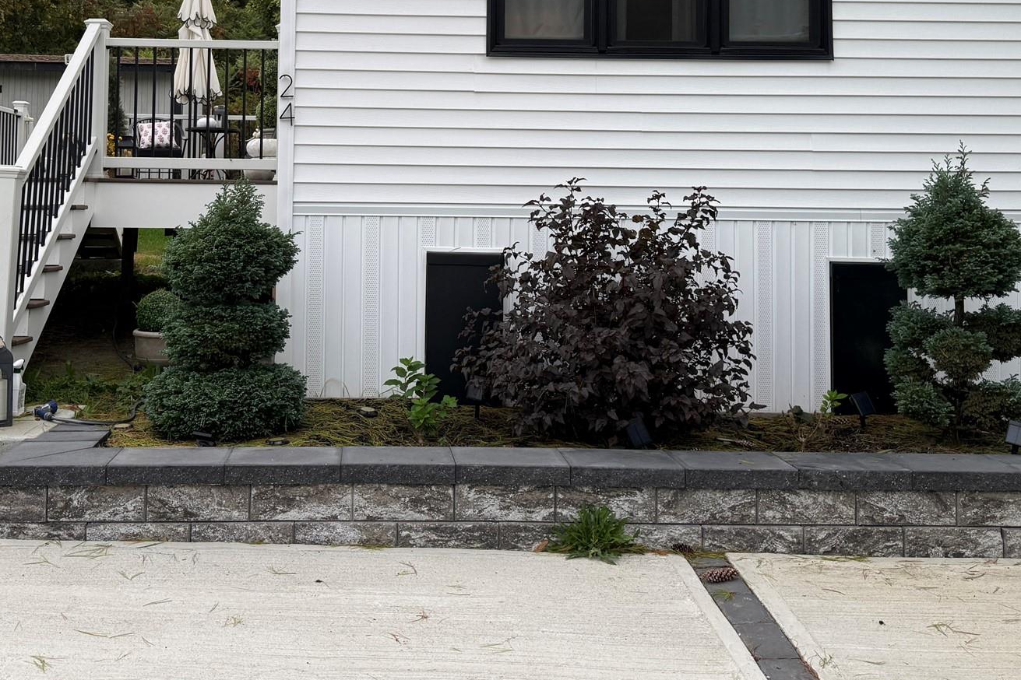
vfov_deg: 33.2
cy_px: 138
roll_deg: -1.6
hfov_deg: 49.3
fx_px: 1106
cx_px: 411
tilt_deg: +4.2
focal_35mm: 39
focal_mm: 6.76
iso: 100
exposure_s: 1/637
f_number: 1.78
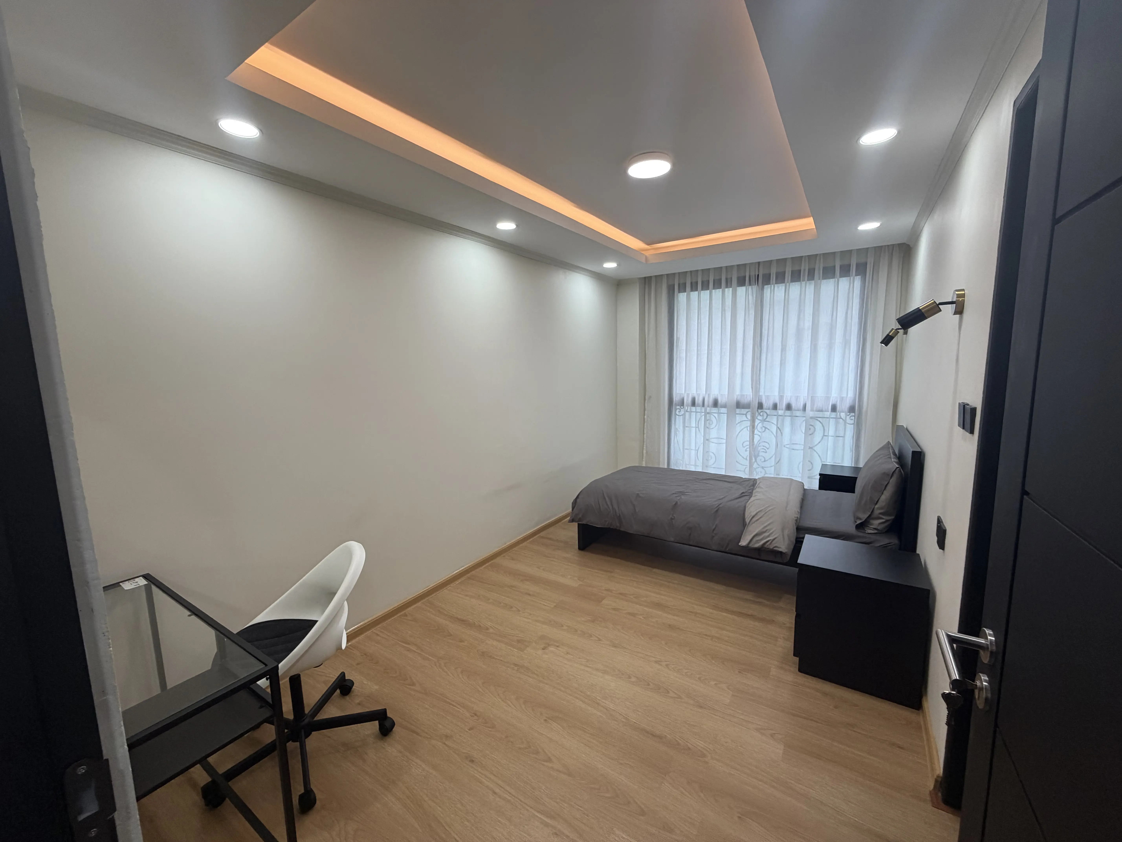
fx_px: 454
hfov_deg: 102.1
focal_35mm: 14
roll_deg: +1.7
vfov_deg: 85.7
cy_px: 421
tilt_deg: -7.3
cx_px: 561
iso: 125
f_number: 2.2
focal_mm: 2.22
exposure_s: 1/100
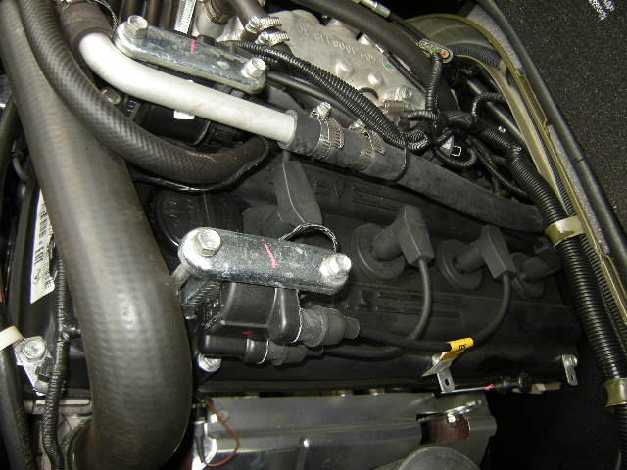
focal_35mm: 28
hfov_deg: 63.4
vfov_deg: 49.7
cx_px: 314
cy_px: 235
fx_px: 507
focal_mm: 4.7
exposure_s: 1/61
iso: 64
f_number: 2.8
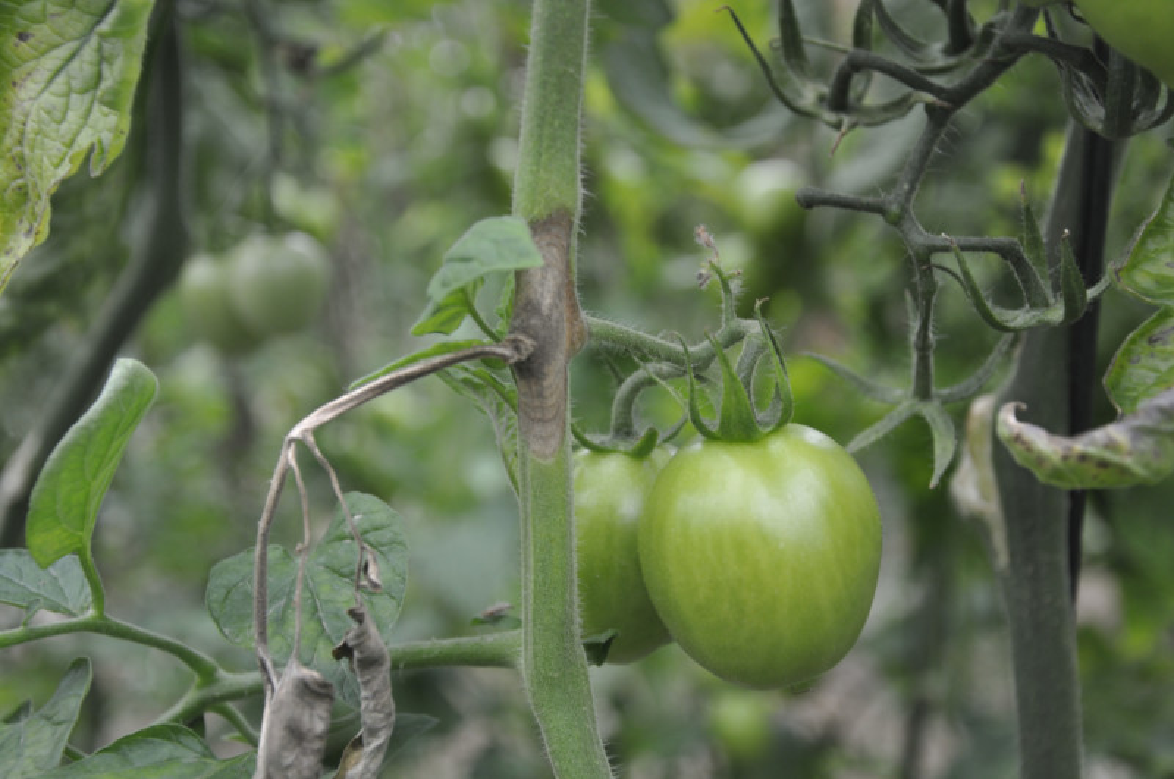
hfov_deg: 29.9
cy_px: 390
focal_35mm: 68
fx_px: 2198
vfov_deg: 20.1
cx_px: 587
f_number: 4.8
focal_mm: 45
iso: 500
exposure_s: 1/60
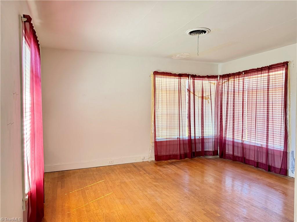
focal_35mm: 24
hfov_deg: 71.6
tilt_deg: -1.4
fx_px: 206
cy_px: 111
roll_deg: +0.6
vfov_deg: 56.8
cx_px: 148
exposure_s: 1/60
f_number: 1.78
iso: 640
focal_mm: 6.76
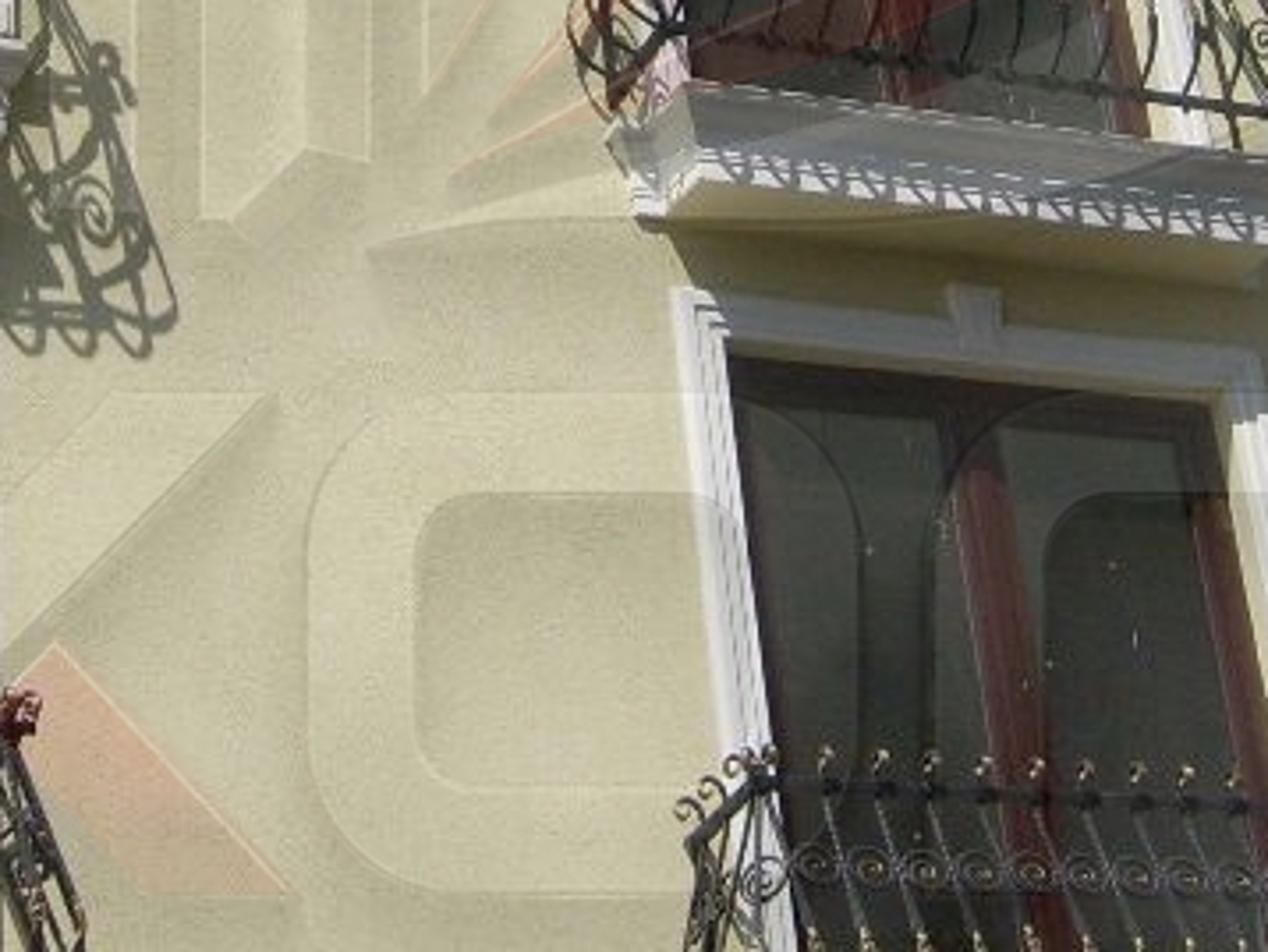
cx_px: 733
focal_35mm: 100
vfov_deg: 14.4
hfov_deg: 19.6
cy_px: -180
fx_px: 3666
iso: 80
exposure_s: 1/500
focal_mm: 5.8
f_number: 7.1
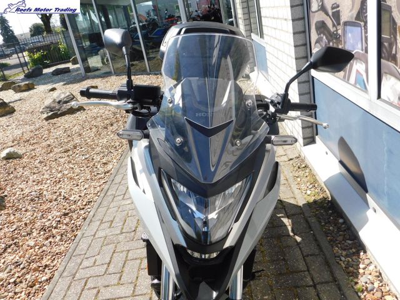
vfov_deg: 46.8
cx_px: 200
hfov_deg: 60.0
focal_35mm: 30
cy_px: 150
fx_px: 347
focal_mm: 5.3
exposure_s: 1/800
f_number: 3.2
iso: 125
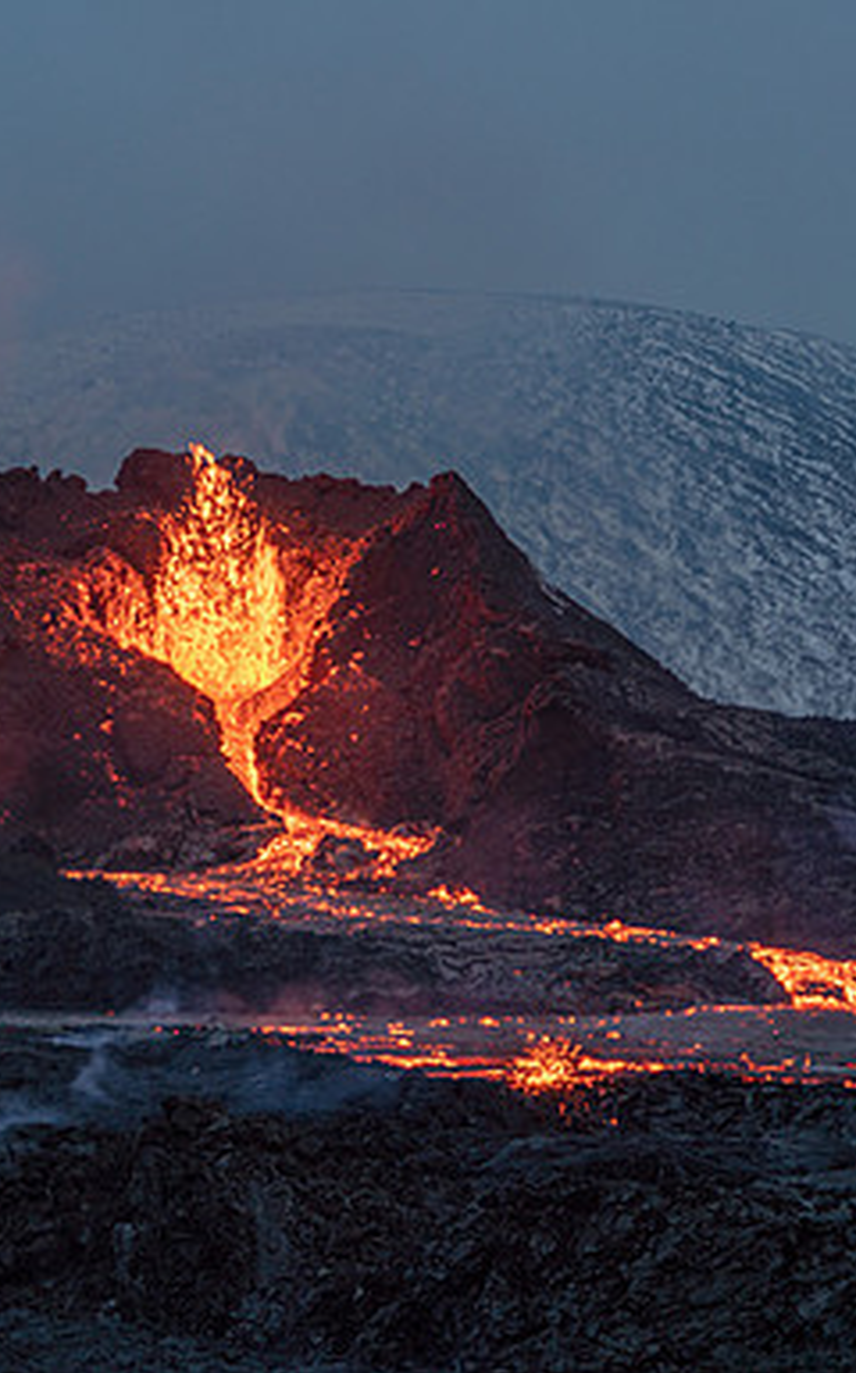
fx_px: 7068
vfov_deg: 11.1
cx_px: 264
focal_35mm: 189
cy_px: 686
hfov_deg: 6.9
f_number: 5.6
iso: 100
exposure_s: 1/15
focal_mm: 123
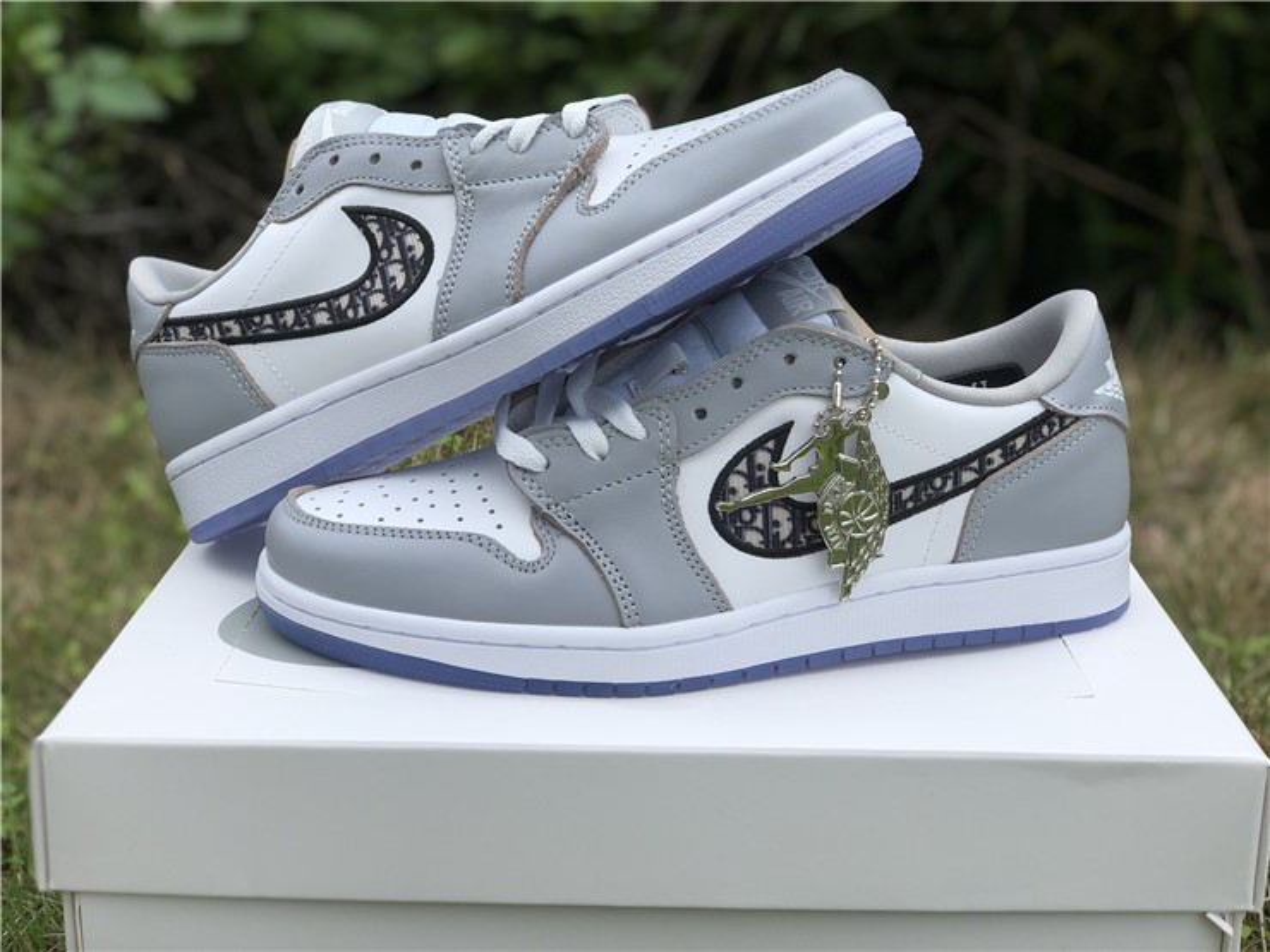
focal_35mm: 52
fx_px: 1908
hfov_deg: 36.8
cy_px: 476
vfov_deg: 28.0
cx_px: 635
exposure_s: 1/353
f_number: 2.4
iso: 16
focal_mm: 6
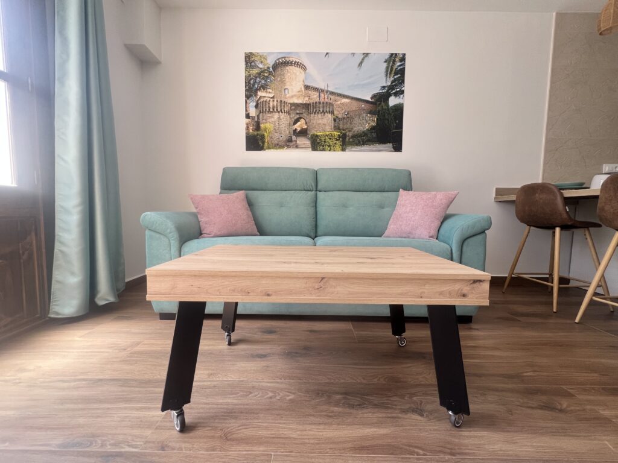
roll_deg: -0.9
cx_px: 309
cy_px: 232
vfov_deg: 89.9
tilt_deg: -4.6
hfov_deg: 106.2
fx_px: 232
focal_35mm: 13
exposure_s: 1/99
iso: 100
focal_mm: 1.57
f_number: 1.8
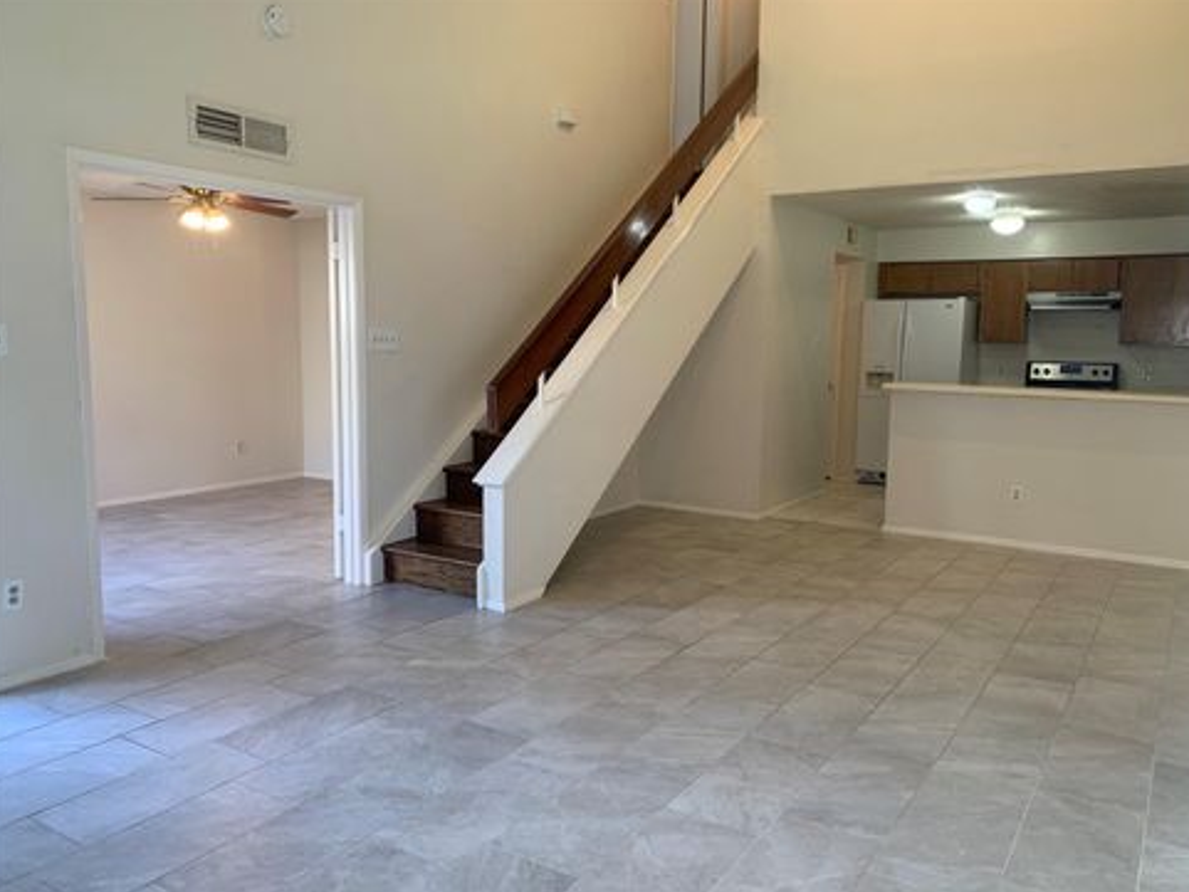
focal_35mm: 27
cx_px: 606
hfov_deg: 65.3
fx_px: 928
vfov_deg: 51.4
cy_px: 448
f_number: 1.8
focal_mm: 4.25
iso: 50
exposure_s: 1/60
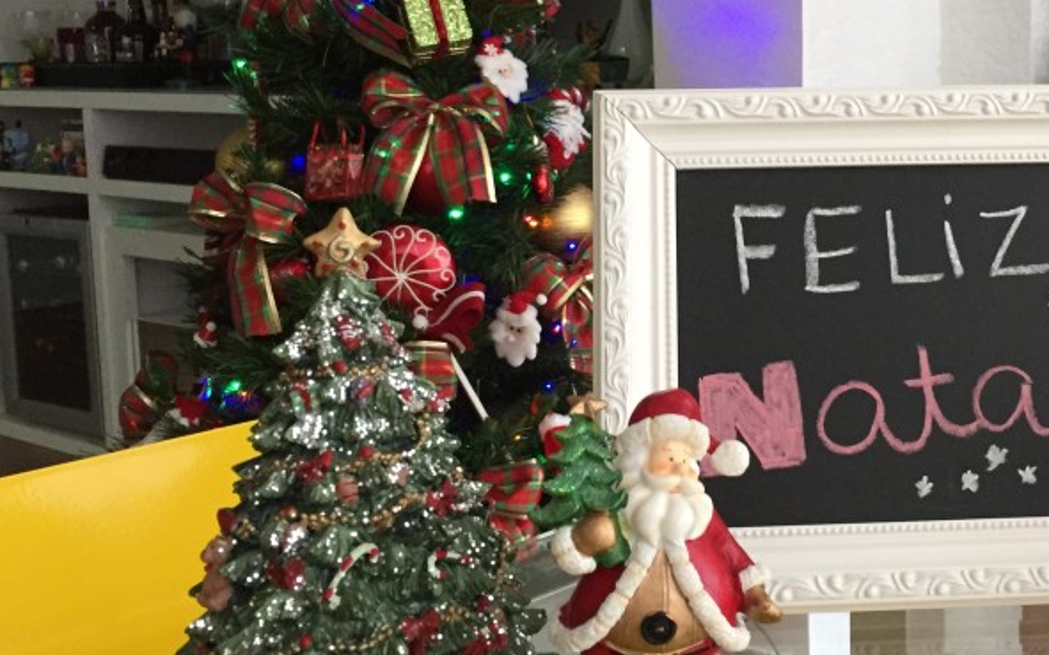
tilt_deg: -7.2
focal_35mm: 52
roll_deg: +0.8
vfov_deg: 24.7
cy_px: 224
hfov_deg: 37.7
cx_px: 811
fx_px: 1486
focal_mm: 4.15
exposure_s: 1/30
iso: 160
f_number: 2.2
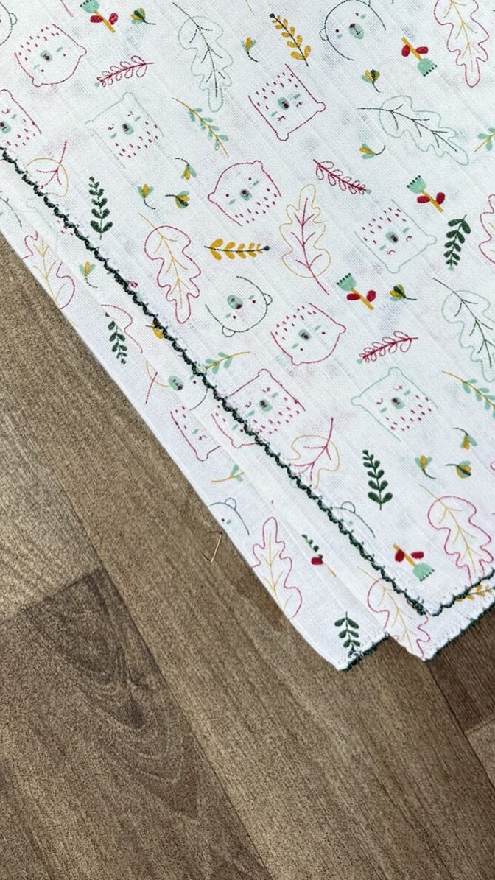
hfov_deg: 21.4
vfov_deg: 34.3
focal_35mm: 56
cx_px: 326
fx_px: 1307
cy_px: 26
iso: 80
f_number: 1.78
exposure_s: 1/100
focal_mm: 6.76
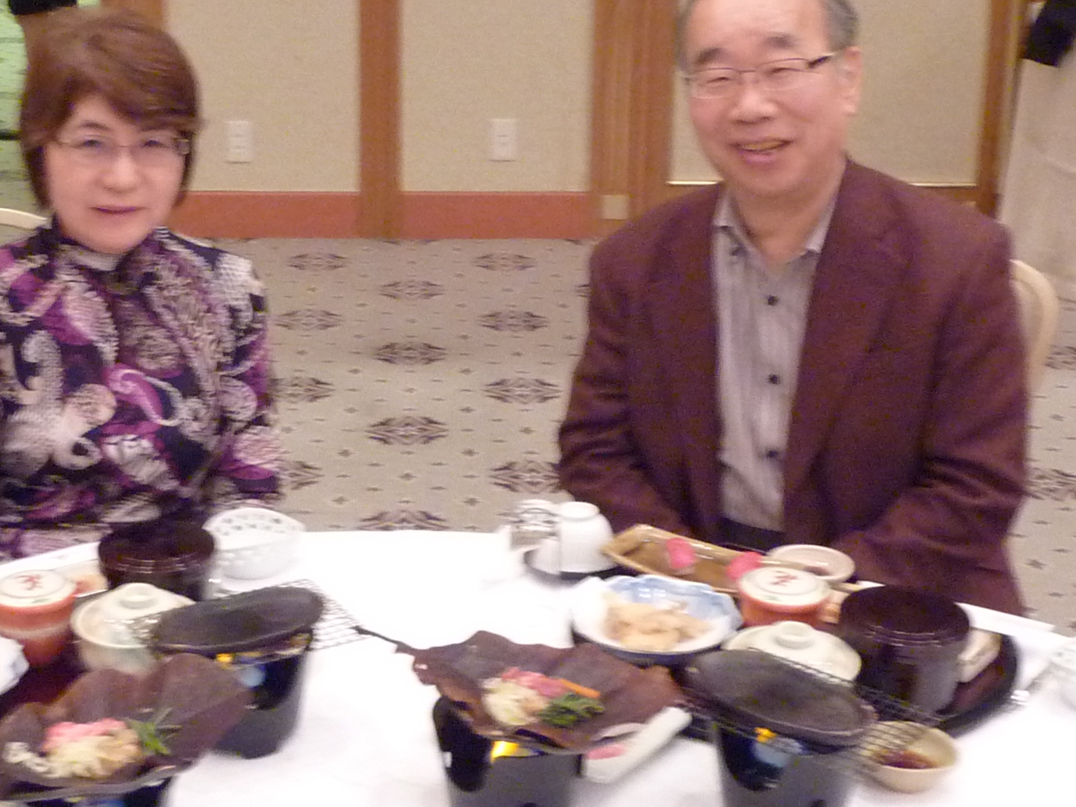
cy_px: 308
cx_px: 393
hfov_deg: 30.1
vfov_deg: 22.9
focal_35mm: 64
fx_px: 1989
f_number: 3.3
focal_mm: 4.4
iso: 400
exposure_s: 1/15
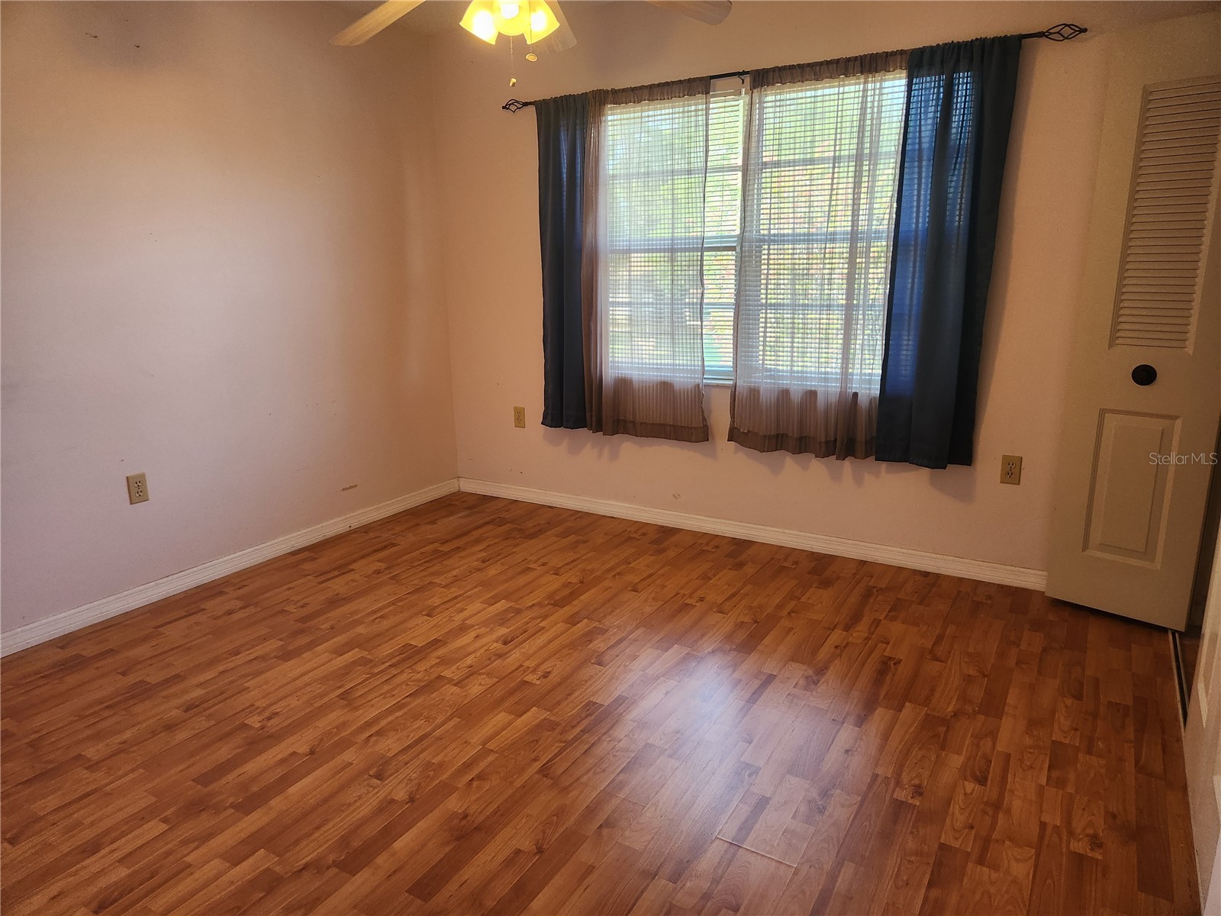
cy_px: 458
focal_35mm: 23
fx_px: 811
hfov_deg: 73.9
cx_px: 610
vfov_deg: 58.9
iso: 250
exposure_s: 1/120
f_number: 1.8
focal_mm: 5.4
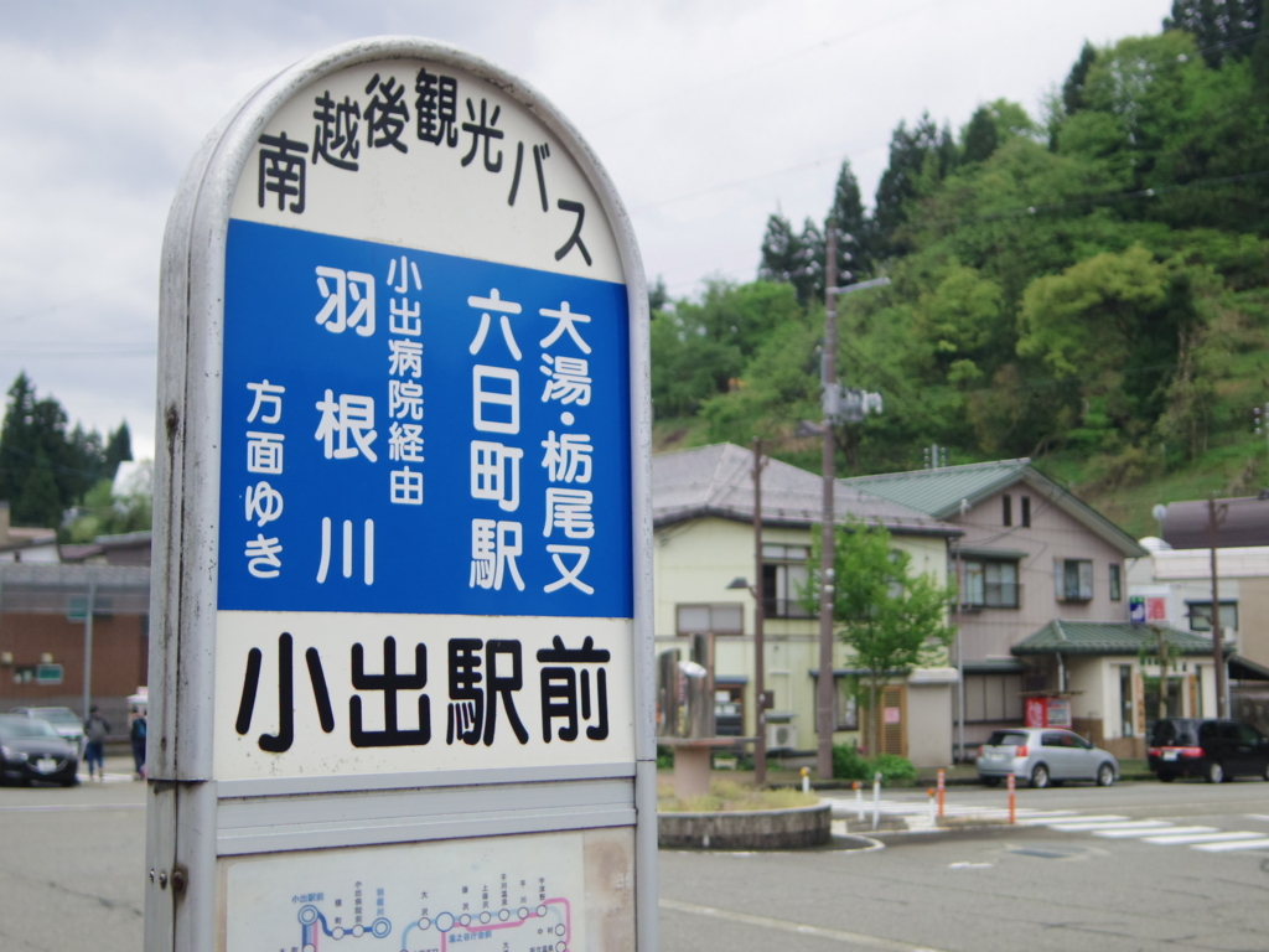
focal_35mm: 47
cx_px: 634
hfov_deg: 40.4
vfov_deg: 30.9
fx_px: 1723
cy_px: 476
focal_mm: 8.5
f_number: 1.9
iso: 250
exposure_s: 1/2000
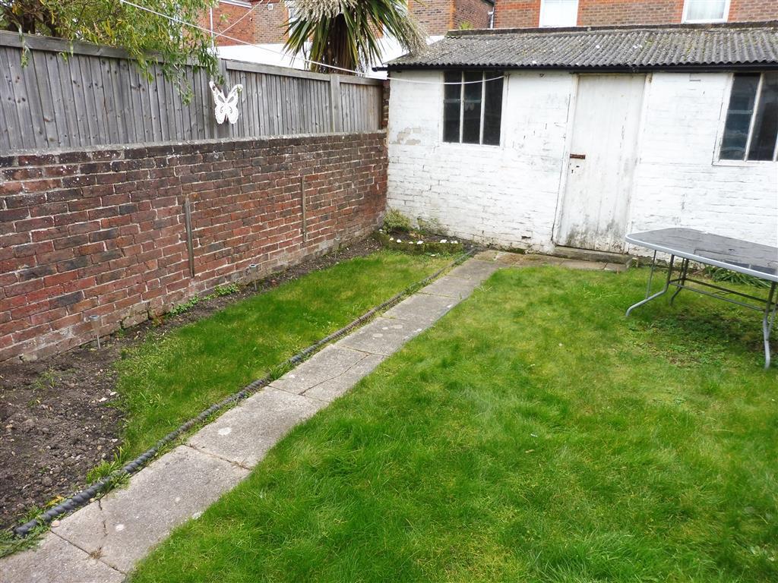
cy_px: 292
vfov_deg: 56.8
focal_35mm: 24
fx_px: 539
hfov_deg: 71.6
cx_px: 389
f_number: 3.3
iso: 160
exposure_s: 1/60
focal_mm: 4.3
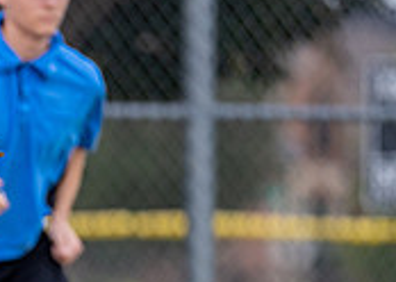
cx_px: -179
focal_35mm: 854
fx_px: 9597
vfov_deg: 1.7
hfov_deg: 2.4
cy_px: 326
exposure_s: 1/2500
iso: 500
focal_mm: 200
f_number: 2.8
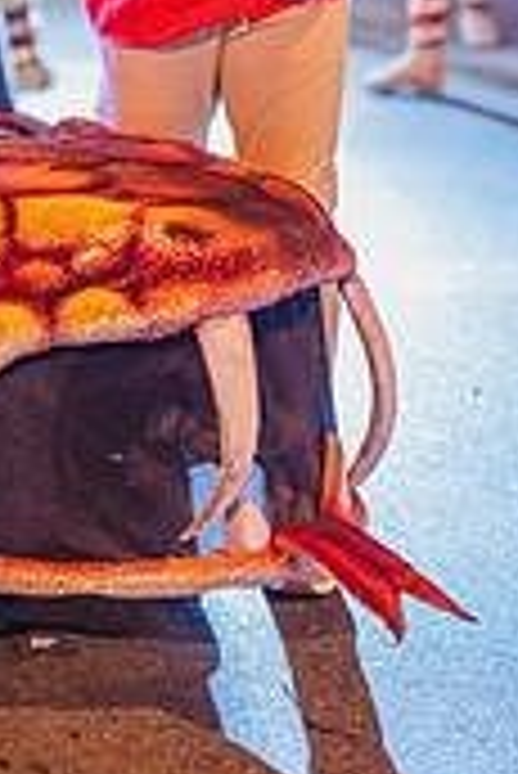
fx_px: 2822
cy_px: -86
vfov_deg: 15.2
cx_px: -68
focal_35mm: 131
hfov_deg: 10.4
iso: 6400
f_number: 1.2
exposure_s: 1/200
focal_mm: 50
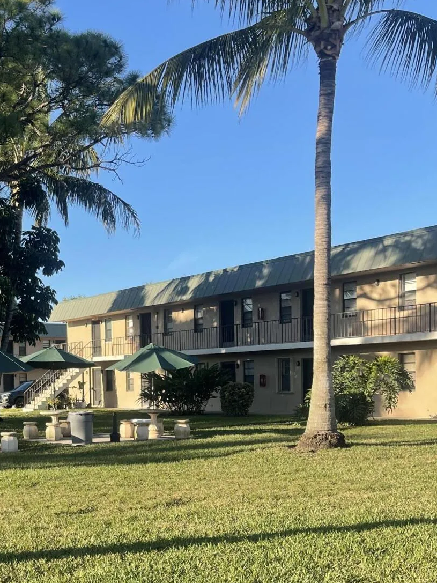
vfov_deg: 40.4
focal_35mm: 46
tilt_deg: -2.5
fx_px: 774
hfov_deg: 30.1
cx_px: 38
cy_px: 415
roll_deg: +1.7
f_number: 1.6
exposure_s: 1/1152
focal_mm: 5.1
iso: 32
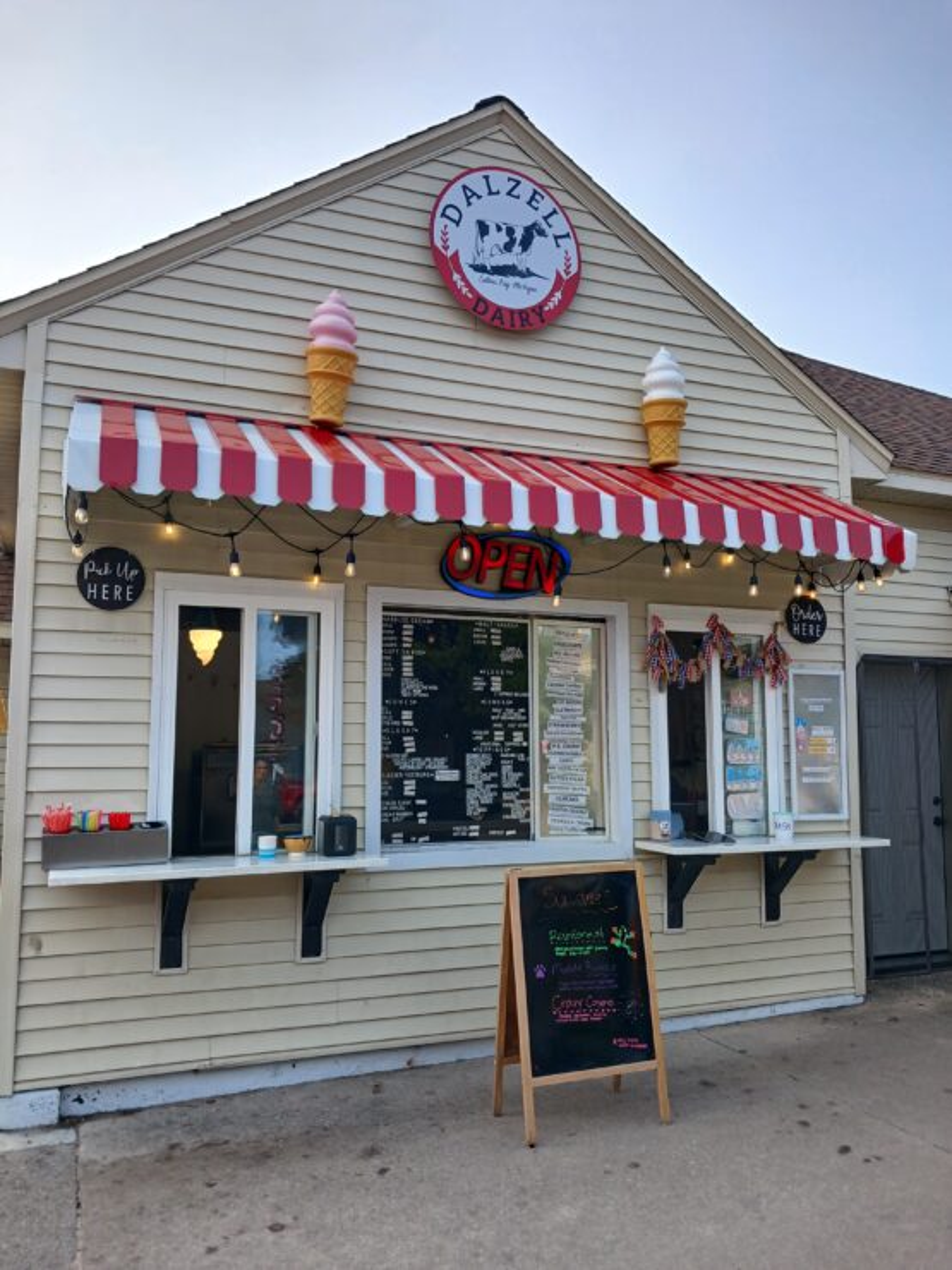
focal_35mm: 27
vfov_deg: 65.3
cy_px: 635
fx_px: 990
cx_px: 476
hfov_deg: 51.4
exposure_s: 1/206
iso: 20
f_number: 1.8
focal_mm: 4
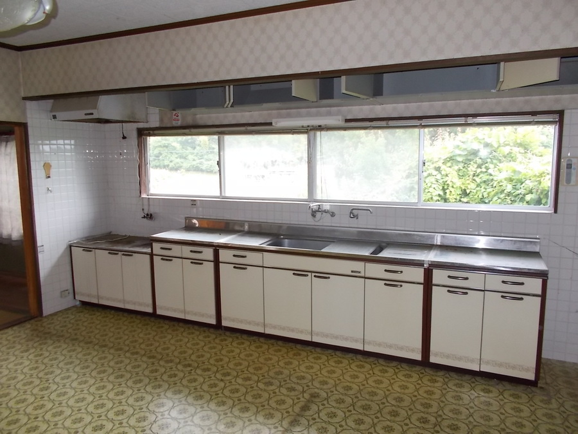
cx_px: 289
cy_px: 217
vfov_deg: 53.1
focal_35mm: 26
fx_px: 434
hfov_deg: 67.3
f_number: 3.2
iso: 160
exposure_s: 1/25
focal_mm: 4.6
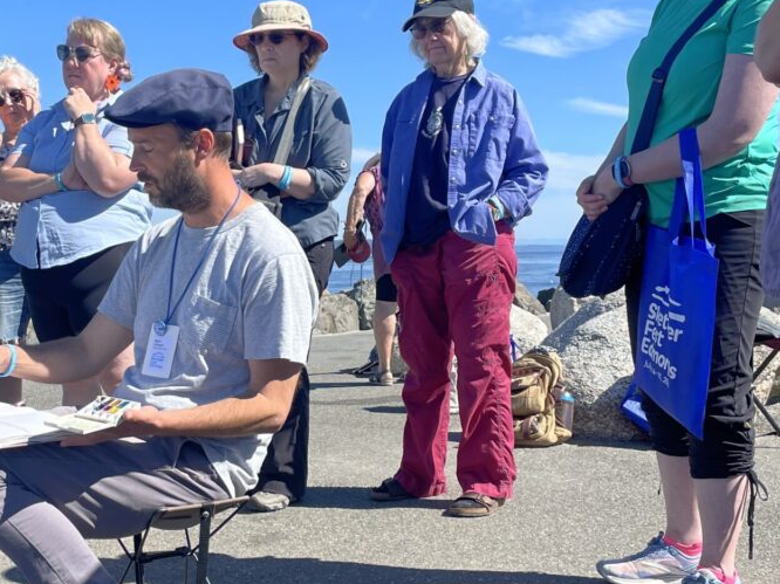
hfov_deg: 45.3
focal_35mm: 40
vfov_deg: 35.9
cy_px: 325
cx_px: 200
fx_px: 901
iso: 32
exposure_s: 1/2618
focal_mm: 4.2
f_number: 1.6
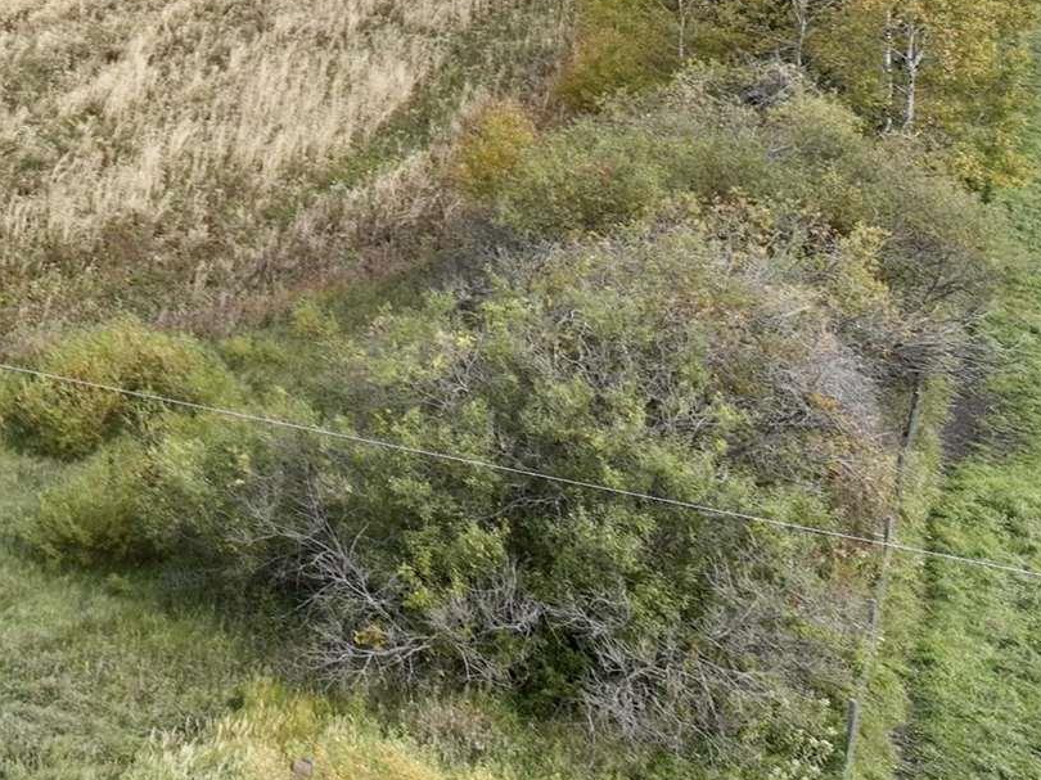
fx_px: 2736
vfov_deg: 15.5
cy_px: -226
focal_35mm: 91
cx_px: -680
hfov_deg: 18.2
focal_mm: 12.29
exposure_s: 1/1250
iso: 100
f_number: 2.8
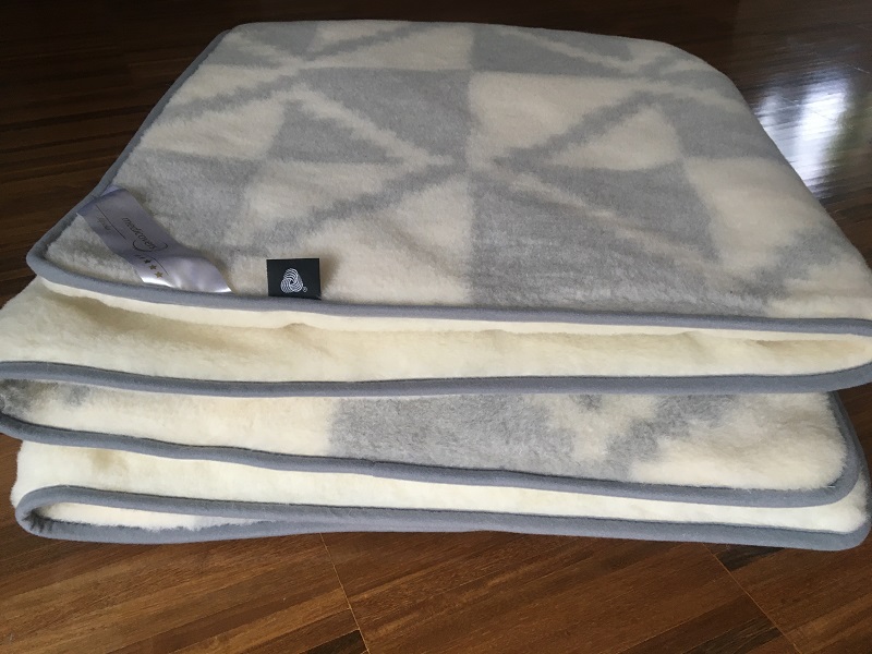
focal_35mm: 29
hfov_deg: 61.7
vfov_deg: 48.2
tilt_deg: -37.7
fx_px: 731
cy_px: 327
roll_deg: +0.1
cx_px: 436
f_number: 2.2
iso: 100
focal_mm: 4.15
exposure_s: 1/33
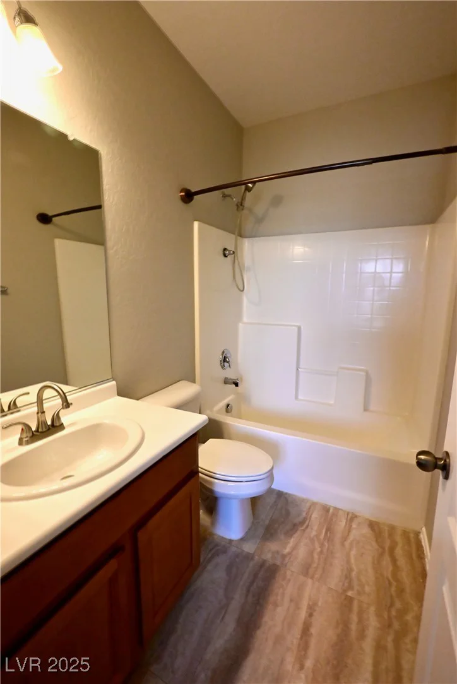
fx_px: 276
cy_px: 342
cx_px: 228
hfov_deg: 79.3
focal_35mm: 14
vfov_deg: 102.3
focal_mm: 14.5
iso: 6400
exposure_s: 1/60
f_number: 20
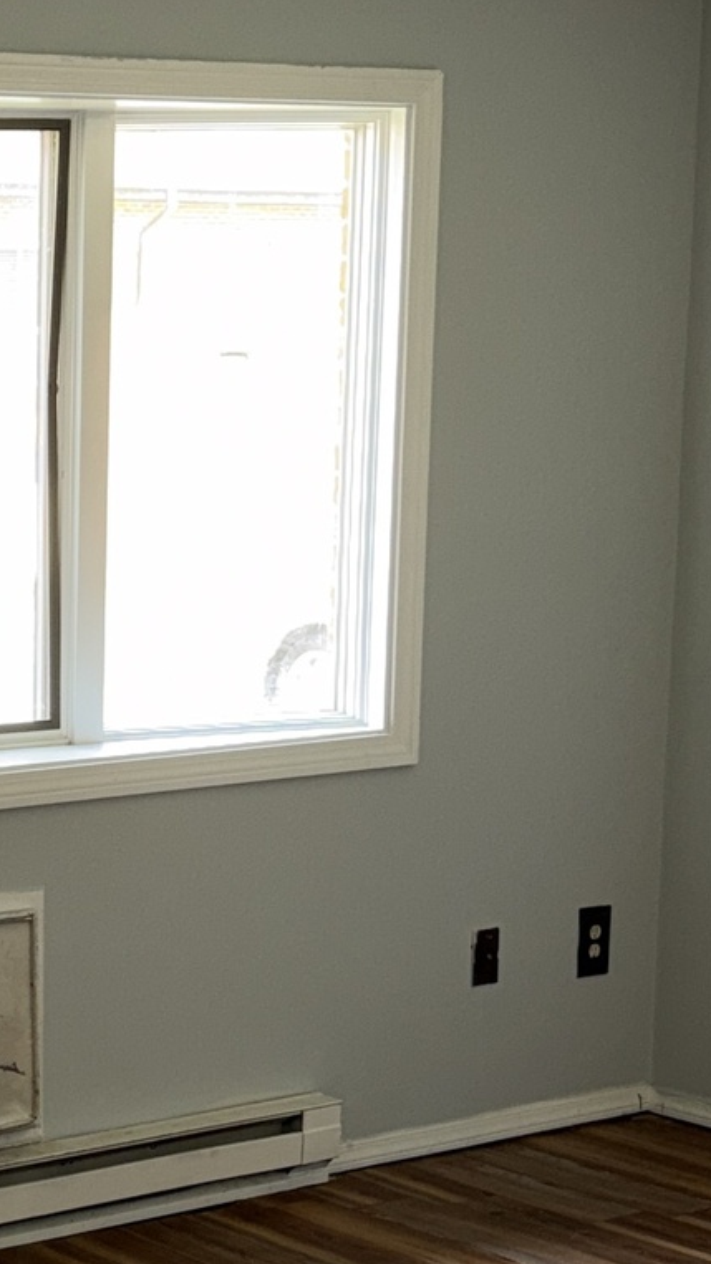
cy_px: 827
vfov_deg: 26.7
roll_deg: +0.6
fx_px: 2649
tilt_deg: -9.3
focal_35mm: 79
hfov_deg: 14.2
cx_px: -381
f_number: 1.78
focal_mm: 6.76
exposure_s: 1/52
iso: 80
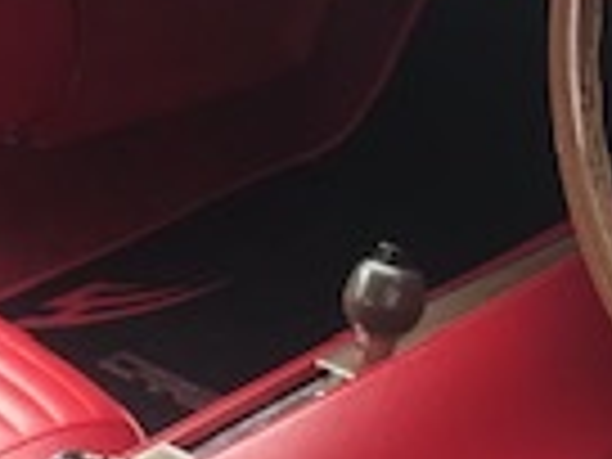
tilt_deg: -35.6
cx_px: 414
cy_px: 513
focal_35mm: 132
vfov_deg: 11.1
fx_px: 2334
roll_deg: +2.0
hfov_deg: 14.9
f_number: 1.8
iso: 25
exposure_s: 1/90
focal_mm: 3.99
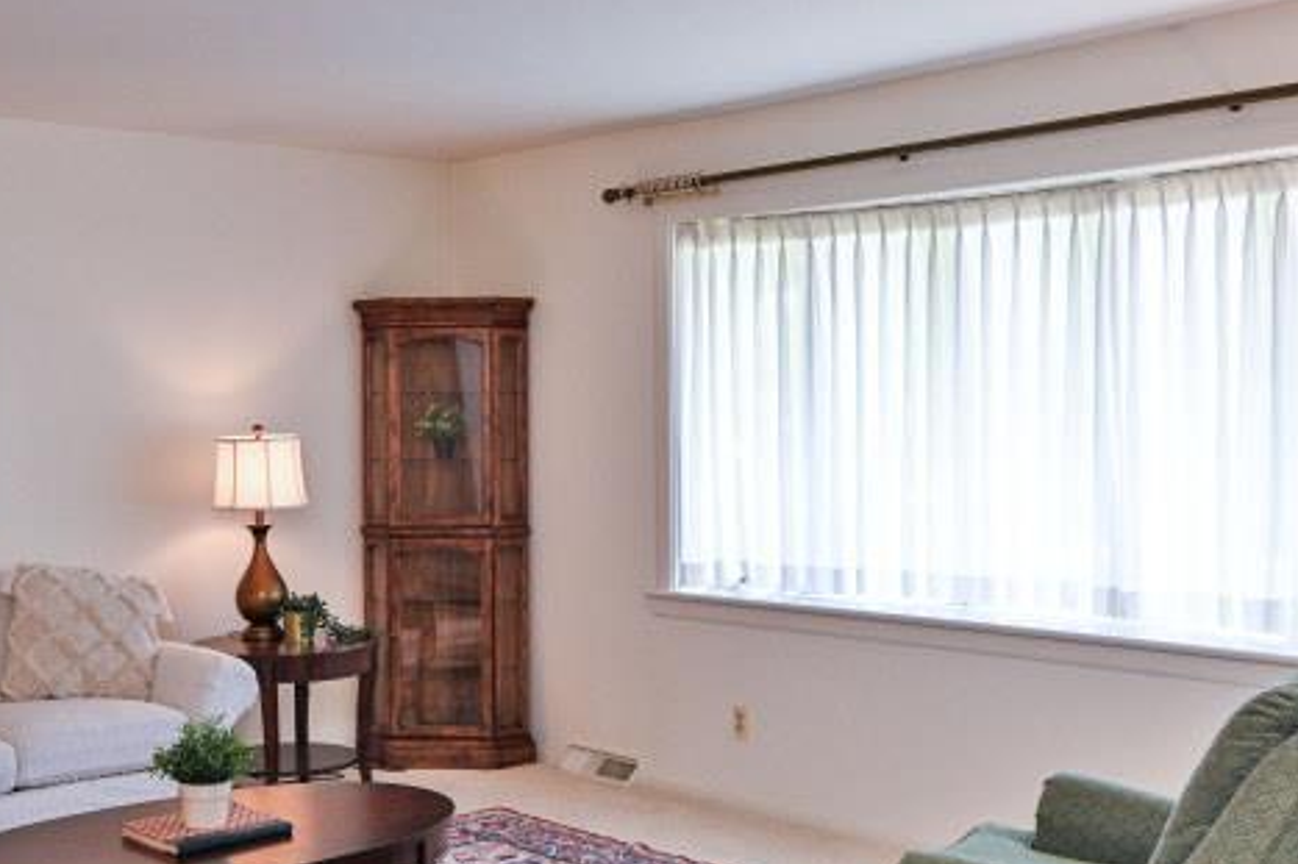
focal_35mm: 45
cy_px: 425
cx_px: 495
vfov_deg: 29.8
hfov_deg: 43.3
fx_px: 1622
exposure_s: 1/80
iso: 200
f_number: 4.5
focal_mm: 14
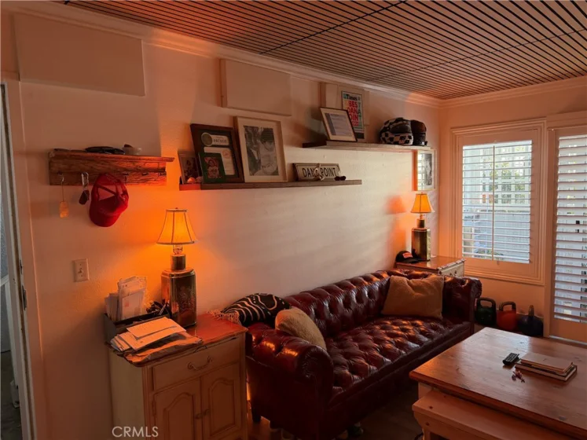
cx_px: 294
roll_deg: +2.3
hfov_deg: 71.6
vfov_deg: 56.8
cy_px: 220
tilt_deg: -4.9
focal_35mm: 24
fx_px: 407
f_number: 1.78
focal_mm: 6.76
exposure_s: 1/85
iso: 200
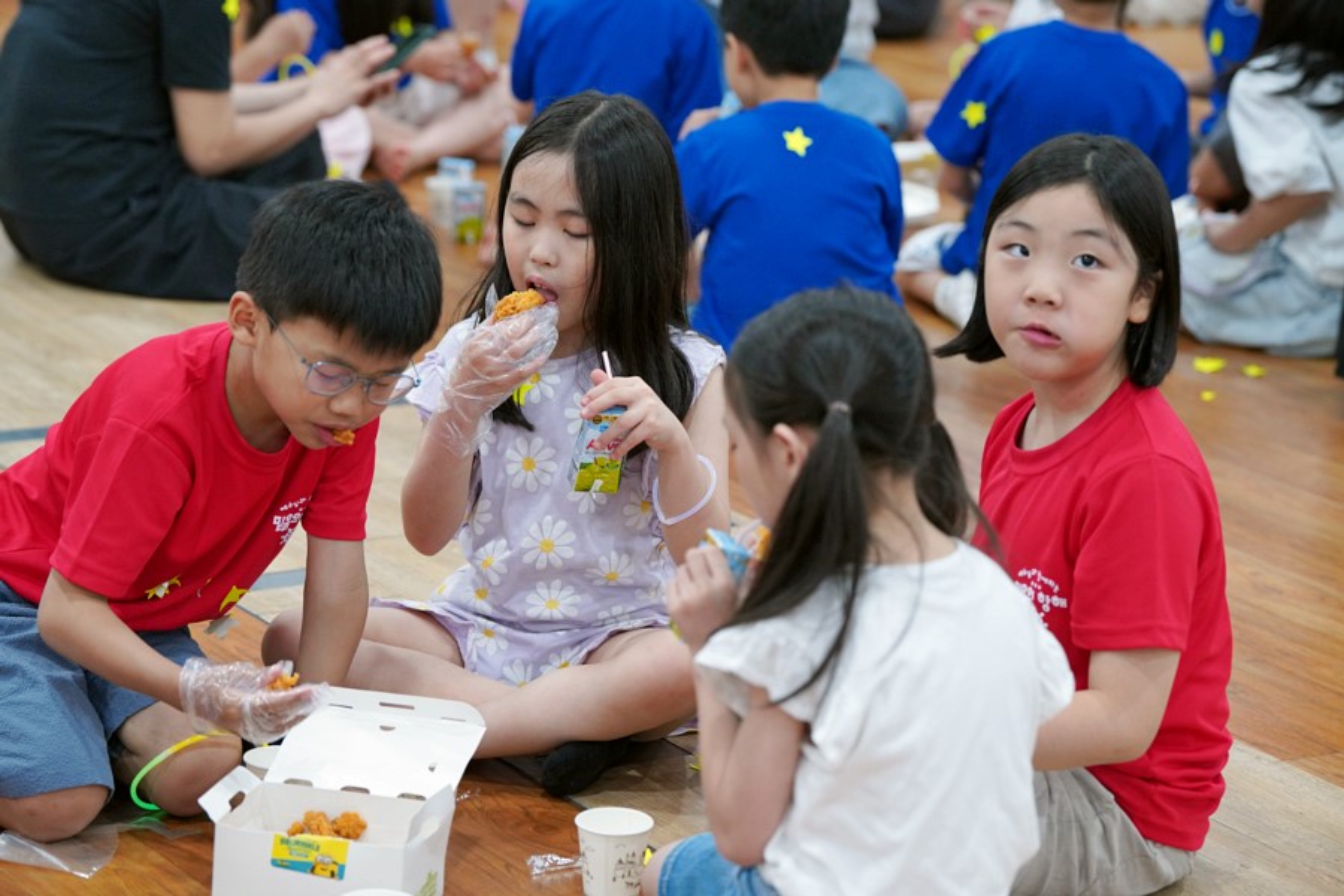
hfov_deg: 19.1
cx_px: 672
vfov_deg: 12.8
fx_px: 3994
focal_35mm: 107
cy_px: 448
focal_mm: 107
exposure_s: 1/160
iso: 2500
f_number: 4
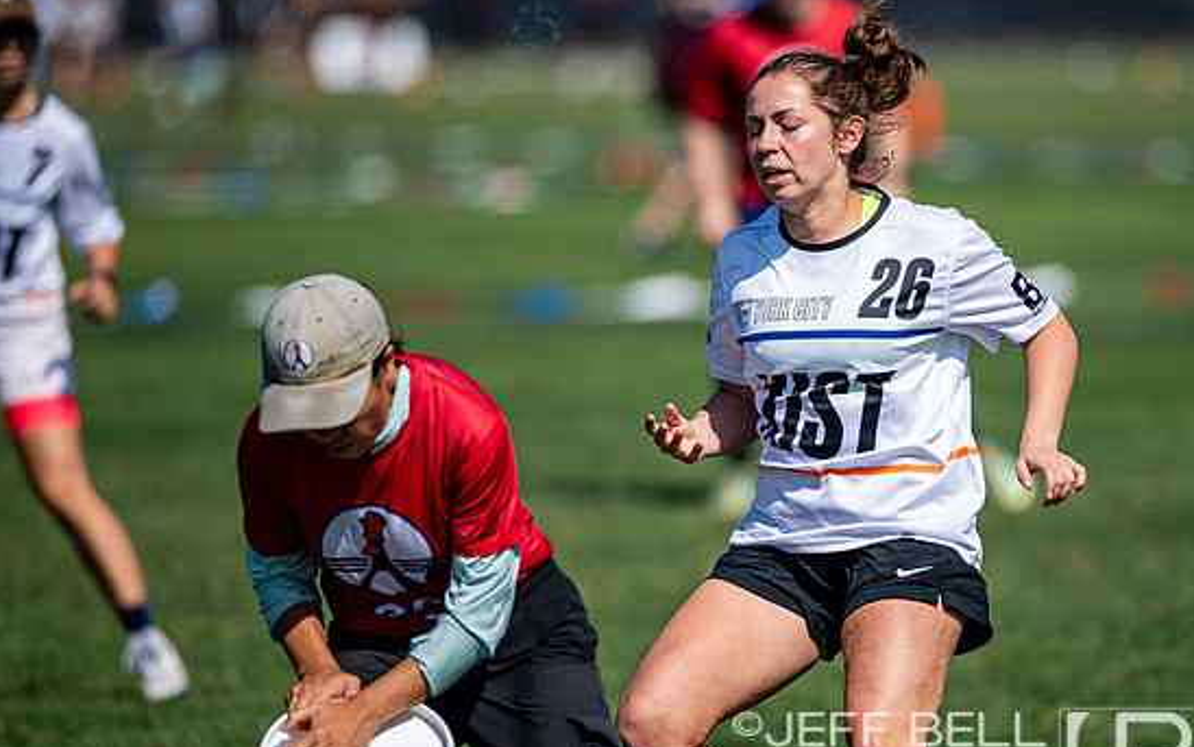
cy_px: 412
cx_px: 767
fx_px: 15040
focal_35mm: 462
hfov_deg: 4.5
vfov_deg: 2.8
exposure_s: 1/2500
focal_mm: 300
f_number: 3.2
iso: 100
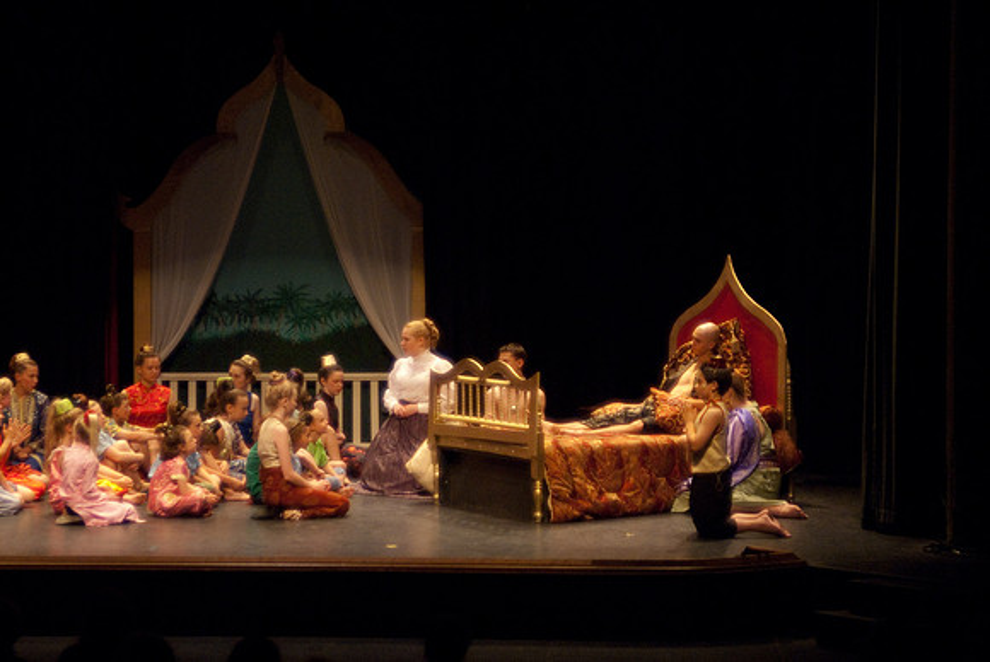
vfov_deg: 13.5
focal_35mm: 102
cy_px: 331
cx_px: 495
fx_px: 2808
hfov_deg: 20.0
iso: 1000
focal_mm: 68
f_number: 2.8
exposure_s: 1/160
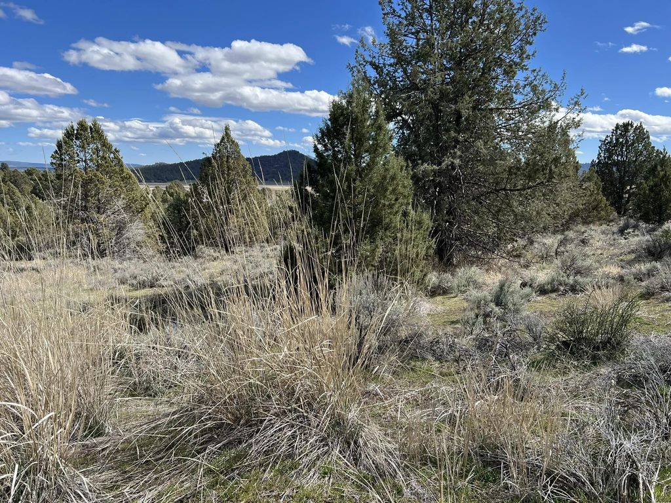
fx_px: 504
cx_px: 336
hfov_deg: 67.3
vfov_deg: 53.1
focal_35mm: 26
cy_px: 252
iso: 50
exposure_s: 1/2915
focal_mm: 5.7
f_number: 1.5
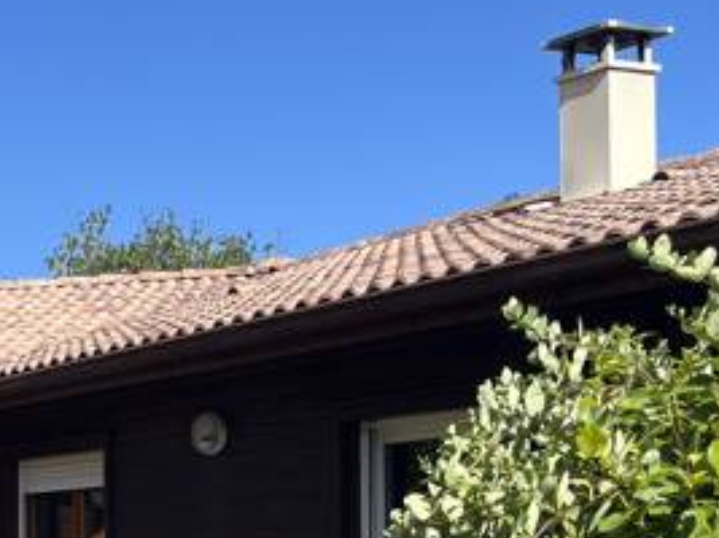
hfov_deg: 23.4
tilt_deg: +2.4
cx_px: -89
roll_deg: +0.3
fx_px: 1619
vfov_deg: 18.5
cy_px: 516
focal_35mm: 78
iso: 50
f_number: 1.6
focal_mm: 5.1
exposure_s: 1/2358
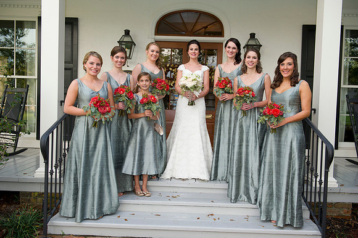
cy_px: 119
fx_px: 318
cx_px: 179
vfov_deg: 41.1
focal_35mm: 32
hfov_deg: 58.7
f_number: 4.5
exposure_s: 1/200
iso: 500
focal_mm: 32
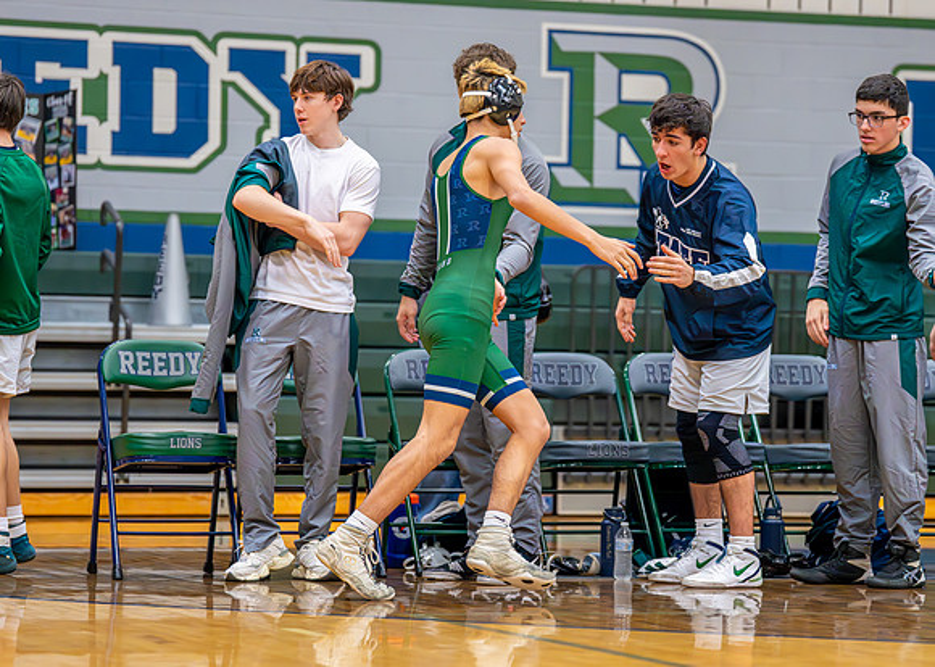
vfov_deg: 11.6
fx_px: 3279
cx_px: 487
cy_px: 299
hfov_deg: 16.2
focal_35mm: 124
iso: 6400
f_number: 2.8
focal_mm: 102
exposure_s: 1/1000
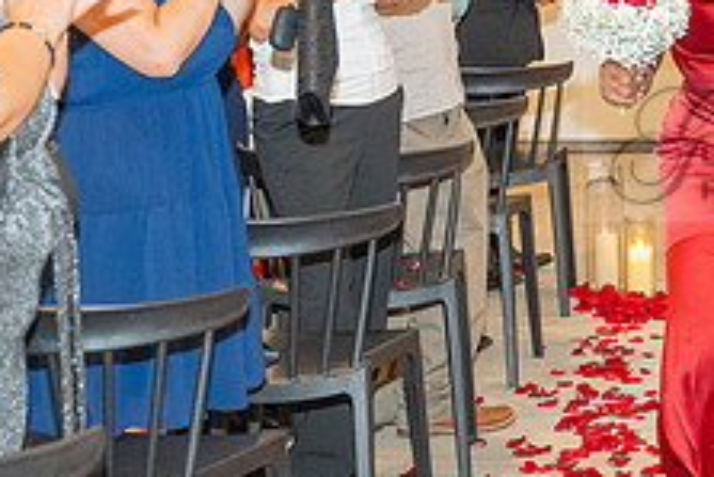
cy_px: 146
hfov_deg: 14.4
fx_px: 2739
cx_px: 861
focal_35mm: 138
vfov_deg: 9.9
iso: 1250
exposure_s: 1/200
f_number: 3.5
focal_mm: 53
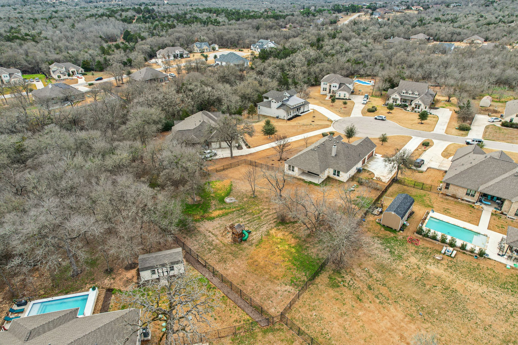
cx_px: 259
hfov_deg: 78.6
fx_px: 317
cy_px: 172
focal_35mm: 22
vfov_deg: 57.2
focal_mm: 8.4
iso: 100
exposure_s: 1/320
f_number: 2.8
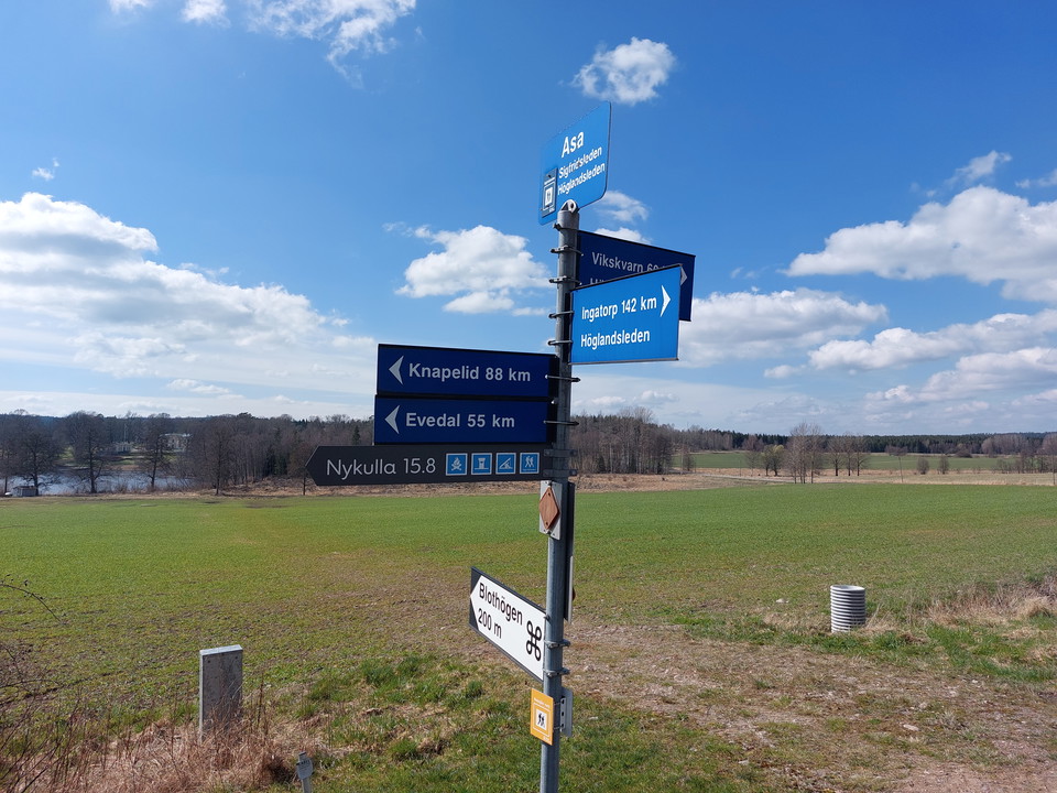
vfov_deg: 54.9
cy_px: 396
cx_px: 528
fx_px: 763
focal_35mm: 25
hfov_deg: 69.4
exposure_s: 1/1575
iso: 25
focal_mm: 5.23
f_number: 1.8
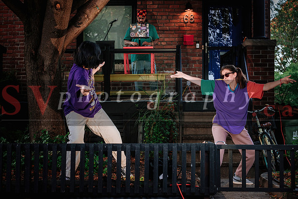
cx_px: 149
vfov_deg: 18.2
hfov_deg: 27.0
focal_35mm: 75
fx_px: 621
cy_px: 100
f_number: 2.8
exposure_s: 1/200
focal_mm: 50
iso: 400
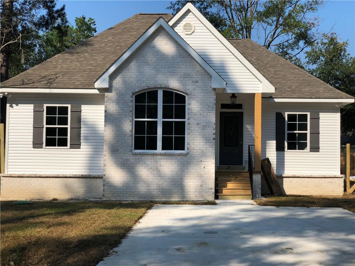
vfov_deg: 28.0
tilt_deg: +2.7
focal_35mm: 52
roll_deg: +0.0
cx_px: 178
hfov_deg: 36.8
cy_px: 133
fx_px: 533
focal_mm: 6
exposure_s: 1/1215
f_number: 2.4
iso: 16
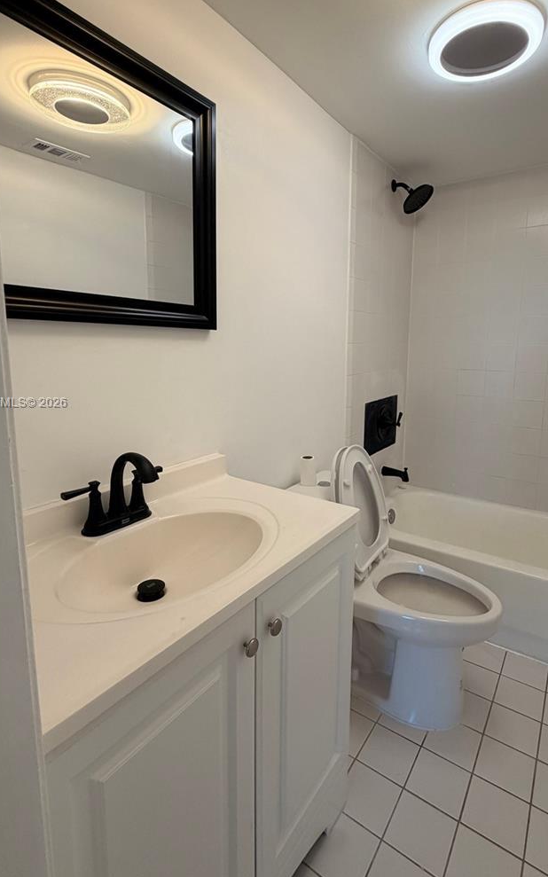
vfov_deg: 90.9
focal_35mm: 18
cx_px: 301
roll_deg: +0.5
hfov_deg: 64.8
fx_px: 430
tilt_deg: -6.4
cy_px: 403
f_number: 2.2
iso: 80
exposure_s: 1/120
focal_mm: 2.22
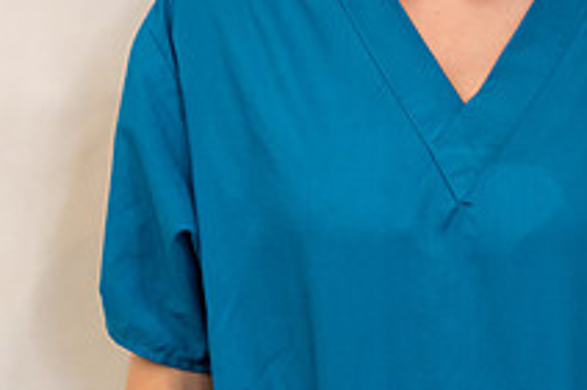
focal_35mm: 325
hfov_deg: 6.3
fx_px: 5295
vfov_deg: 4.2
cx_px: 390
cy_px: -97
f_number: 4
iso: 5000
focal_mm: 153
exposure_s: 1/80
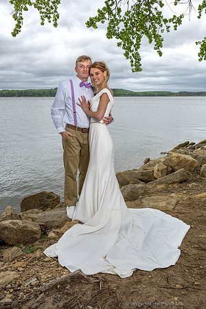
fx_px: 300
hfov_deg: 37.9
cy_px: 154
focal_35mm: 35
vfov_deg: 54.4
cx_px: 103
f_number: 8
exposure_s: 1/250
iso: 100
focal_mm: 35
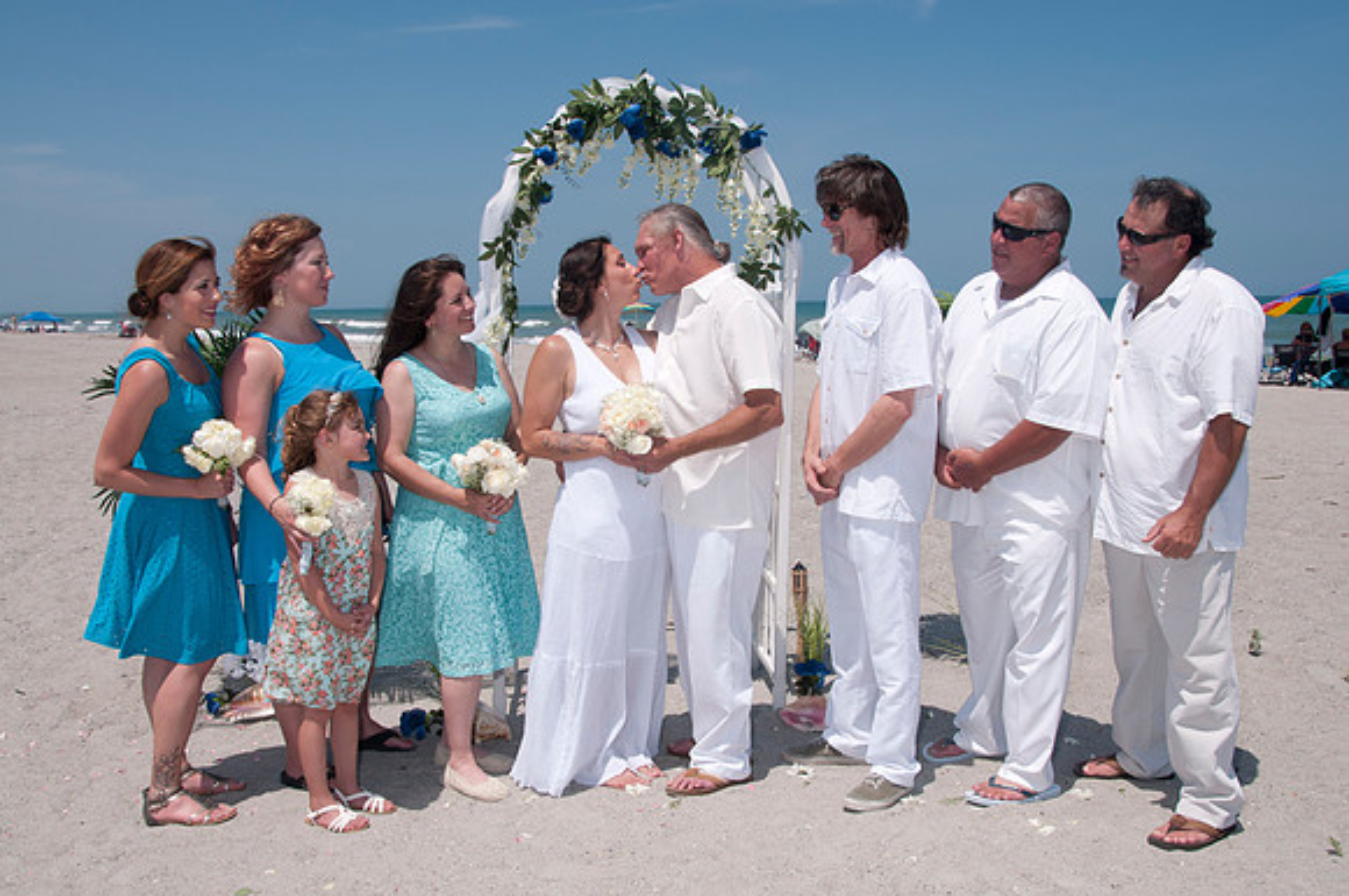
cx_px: 674
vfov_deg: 39.9
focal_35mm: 33
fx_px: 1235
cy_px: 448
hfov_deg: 57.3
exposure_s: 1/250
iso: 100
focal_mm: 22
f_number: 13
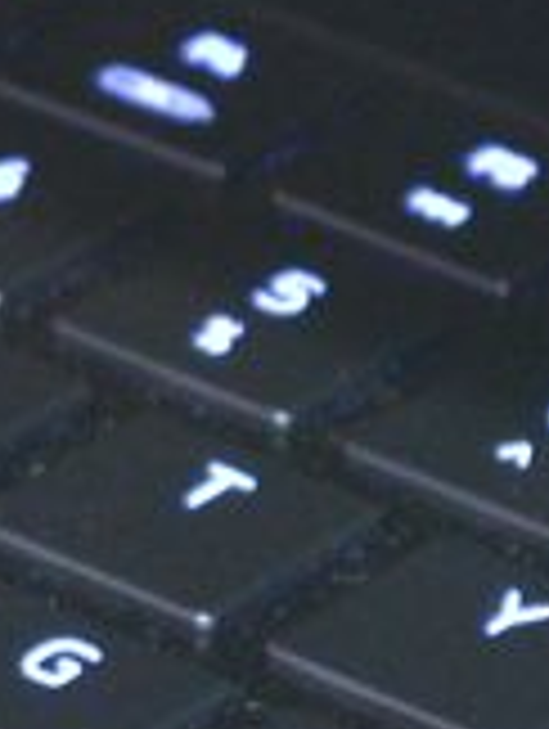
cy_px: 632
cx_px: -531
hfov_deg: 2.4
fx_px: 13199
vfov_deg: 3.2
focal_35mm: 626
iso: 1000
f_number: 5.6
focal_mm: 55
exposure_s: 1/60
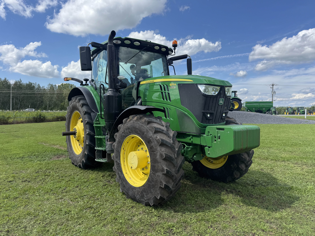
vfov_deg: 56.8
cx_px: 158
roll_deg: +1.4
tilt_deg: -1.0
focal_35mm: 24
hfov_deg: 71.6
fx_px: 218
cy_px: 118
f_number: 1.78
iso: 80
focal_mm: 6.76
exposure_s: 1/3597
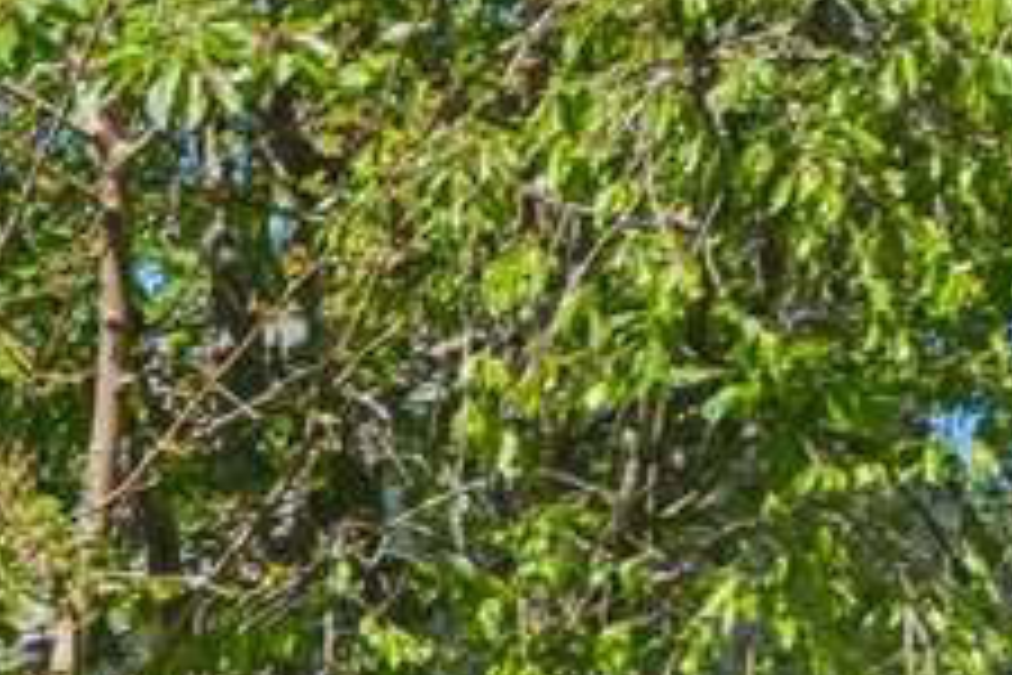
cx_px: -2215
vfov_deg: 7.8
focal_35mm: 173
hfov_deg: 9.1
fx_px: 4863
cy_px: 976
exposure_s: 1/640
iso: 400
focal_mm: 24
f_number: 8
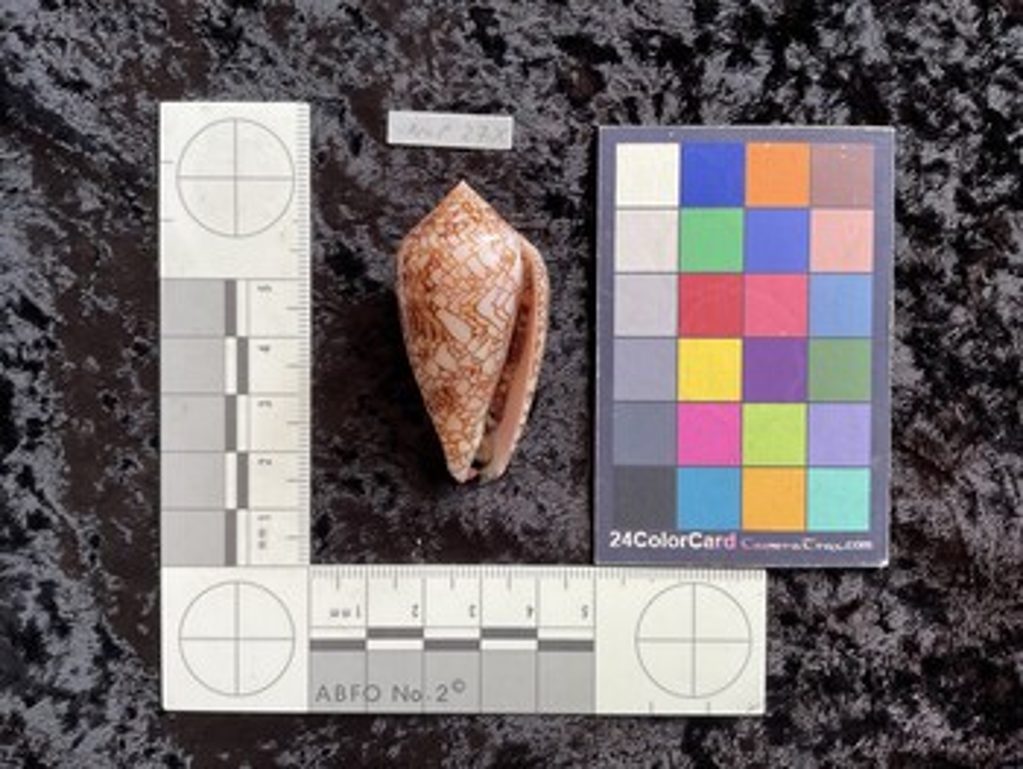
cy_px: 384
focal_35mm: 29
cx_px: 512
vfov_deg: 48.3
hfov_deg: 61.6
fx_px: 858
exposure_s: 1/120
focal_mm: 3
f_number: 1.8
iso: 50
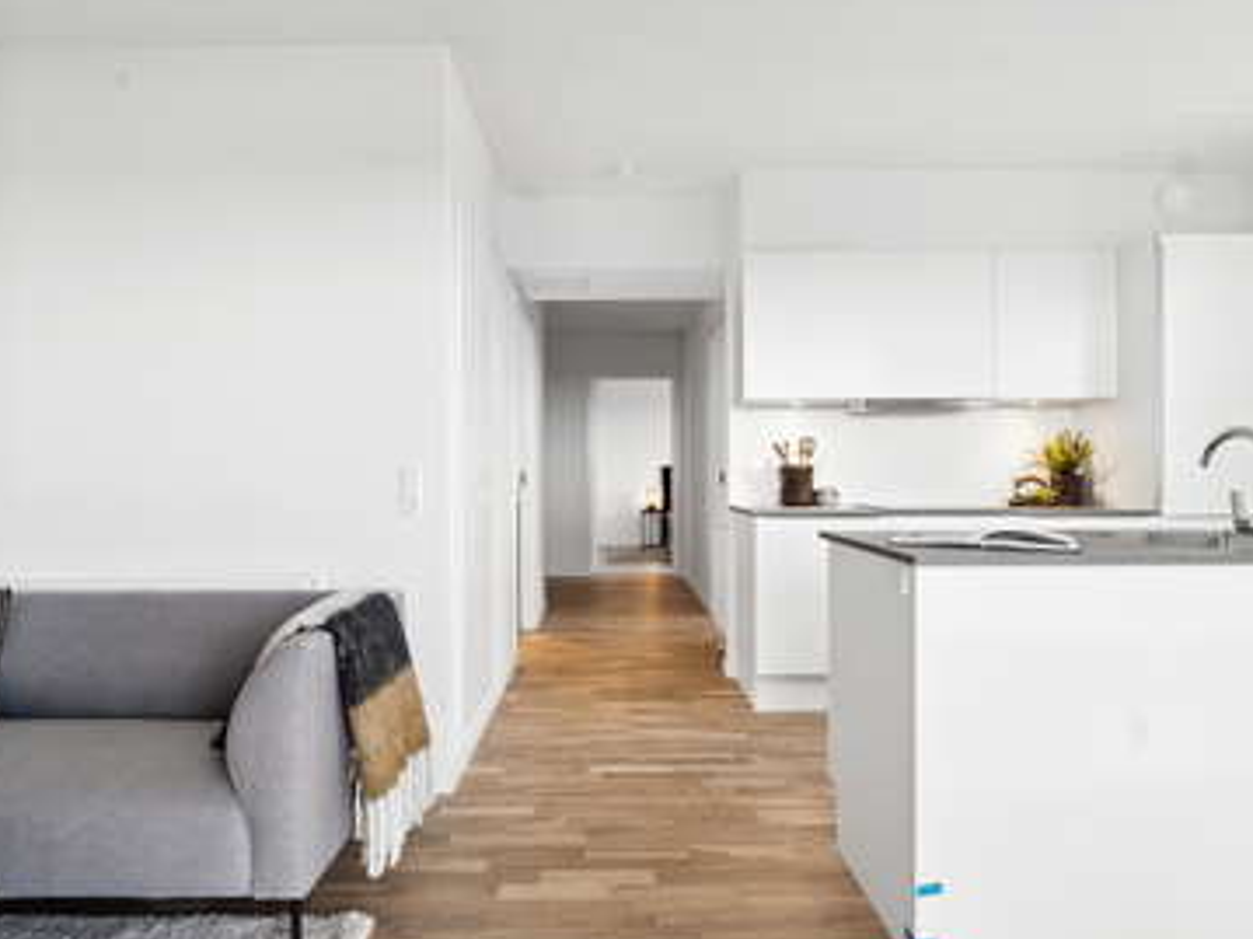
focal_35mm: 19
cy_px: 468
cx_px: 653
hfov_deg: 86.0
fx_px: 672
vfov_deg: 69.9
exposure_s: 1/30
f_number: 8
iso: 500
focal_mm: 11
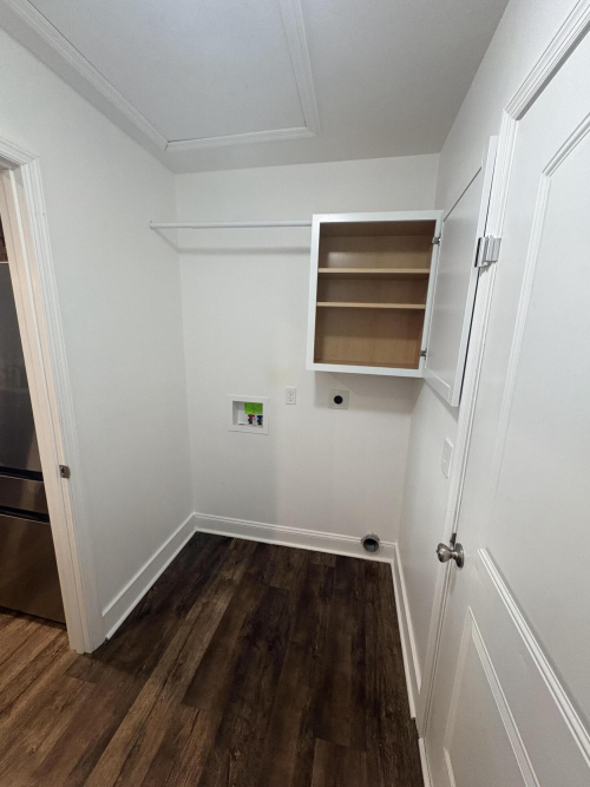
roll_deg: -1.8
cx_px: 295
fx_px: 318
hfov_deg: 85.7
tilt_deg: -12.1
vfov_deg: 102.1
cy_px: 394
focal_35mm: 14
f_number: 2.2
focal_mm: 2.22
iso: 320
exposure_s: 1/60
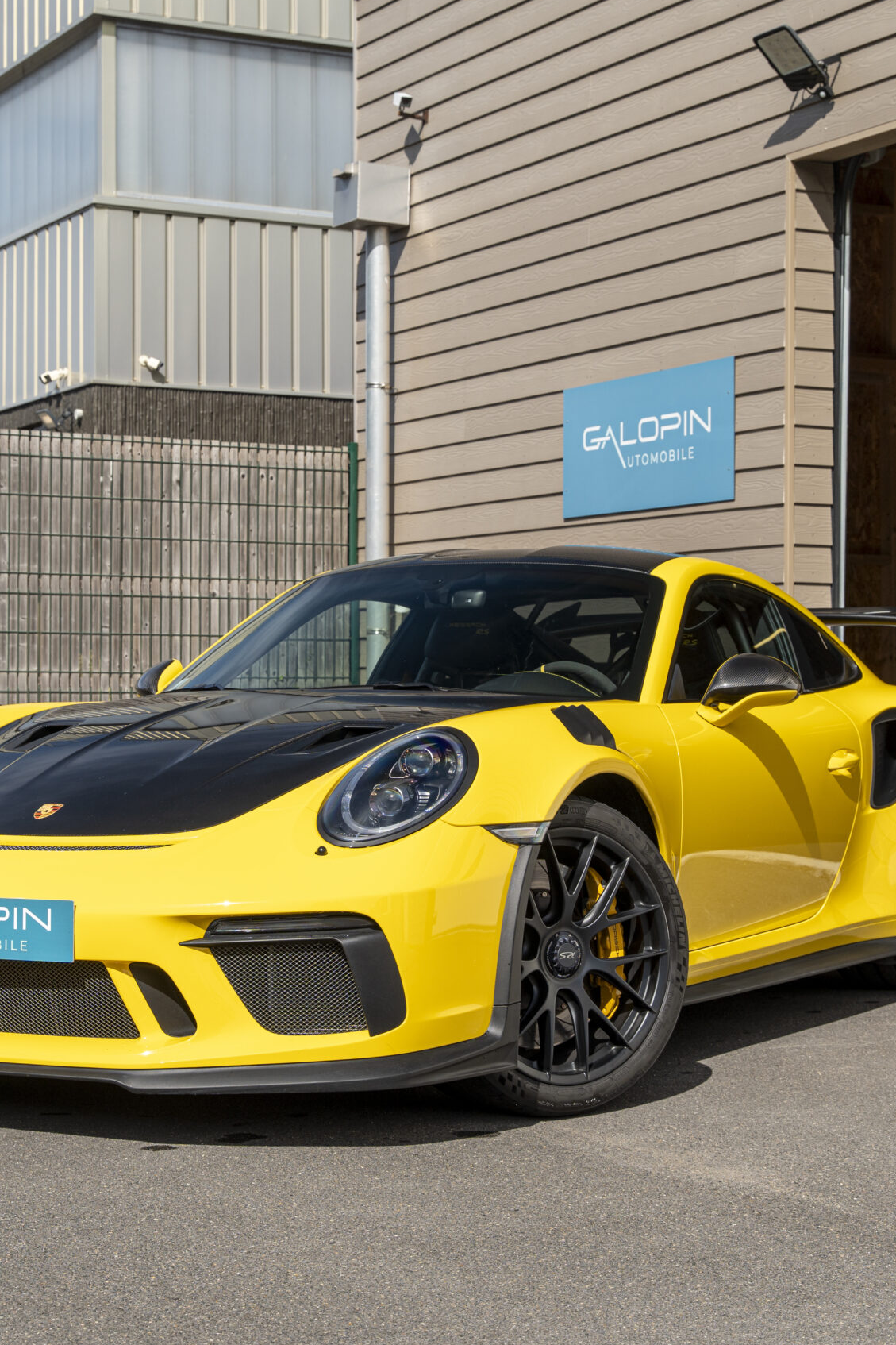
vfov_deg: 30.6
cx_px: 425
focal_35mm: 66
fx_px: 2461
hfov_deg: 20.6
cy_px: 672
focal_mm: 43.6
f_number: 6.3
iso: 50
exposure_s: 1/400
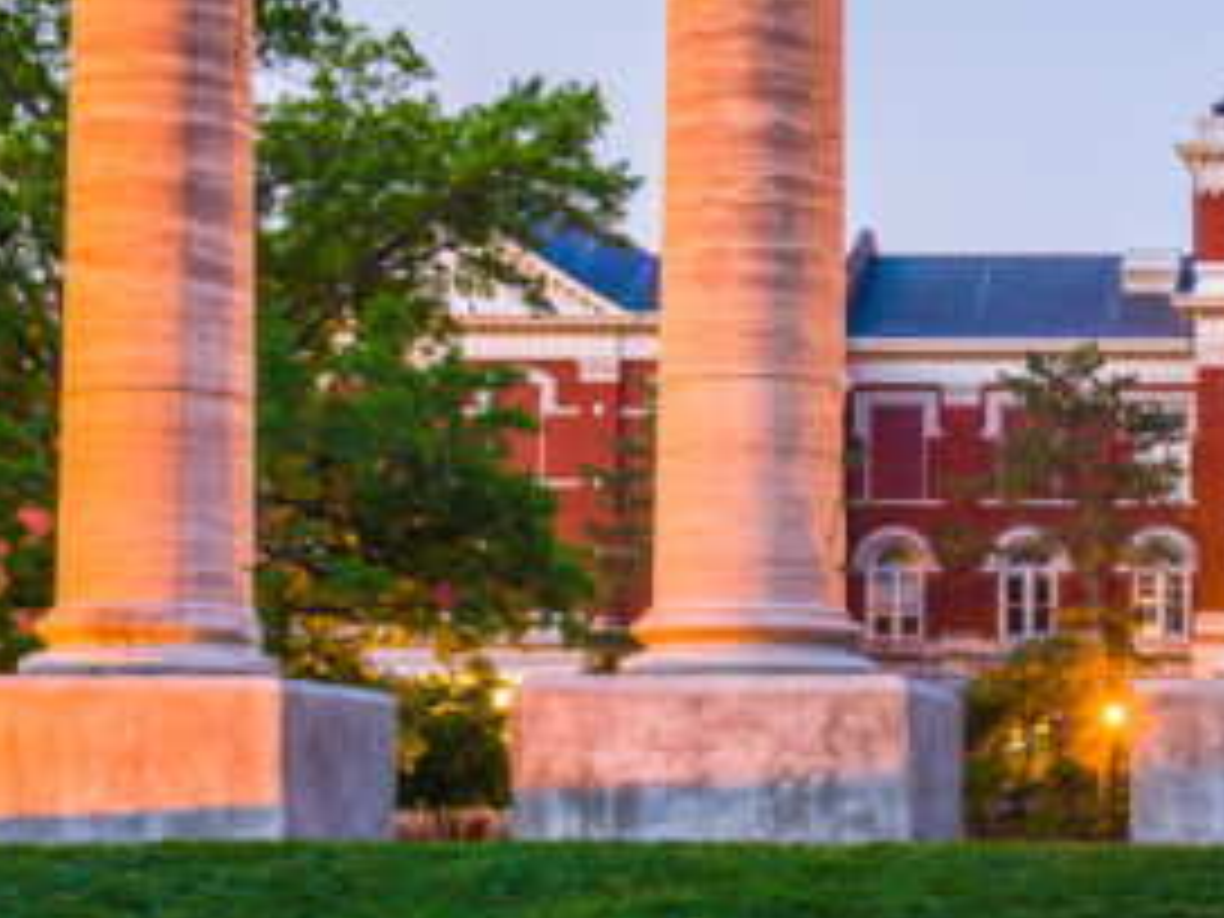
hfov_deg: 16.1
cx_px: 1602
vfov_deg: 12.4
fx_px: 4102
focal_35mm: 116
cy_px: -232
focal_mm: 32
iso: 64
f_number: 8
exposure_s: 13
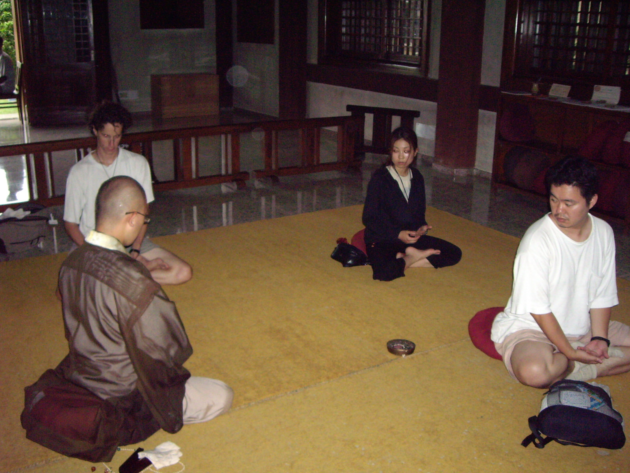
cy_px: 236
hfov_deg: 49.0
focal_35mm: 38
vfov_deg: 37.7
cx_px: 315
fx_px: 692
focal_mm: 6.2
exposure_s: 1/40
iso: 400
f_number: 2.7
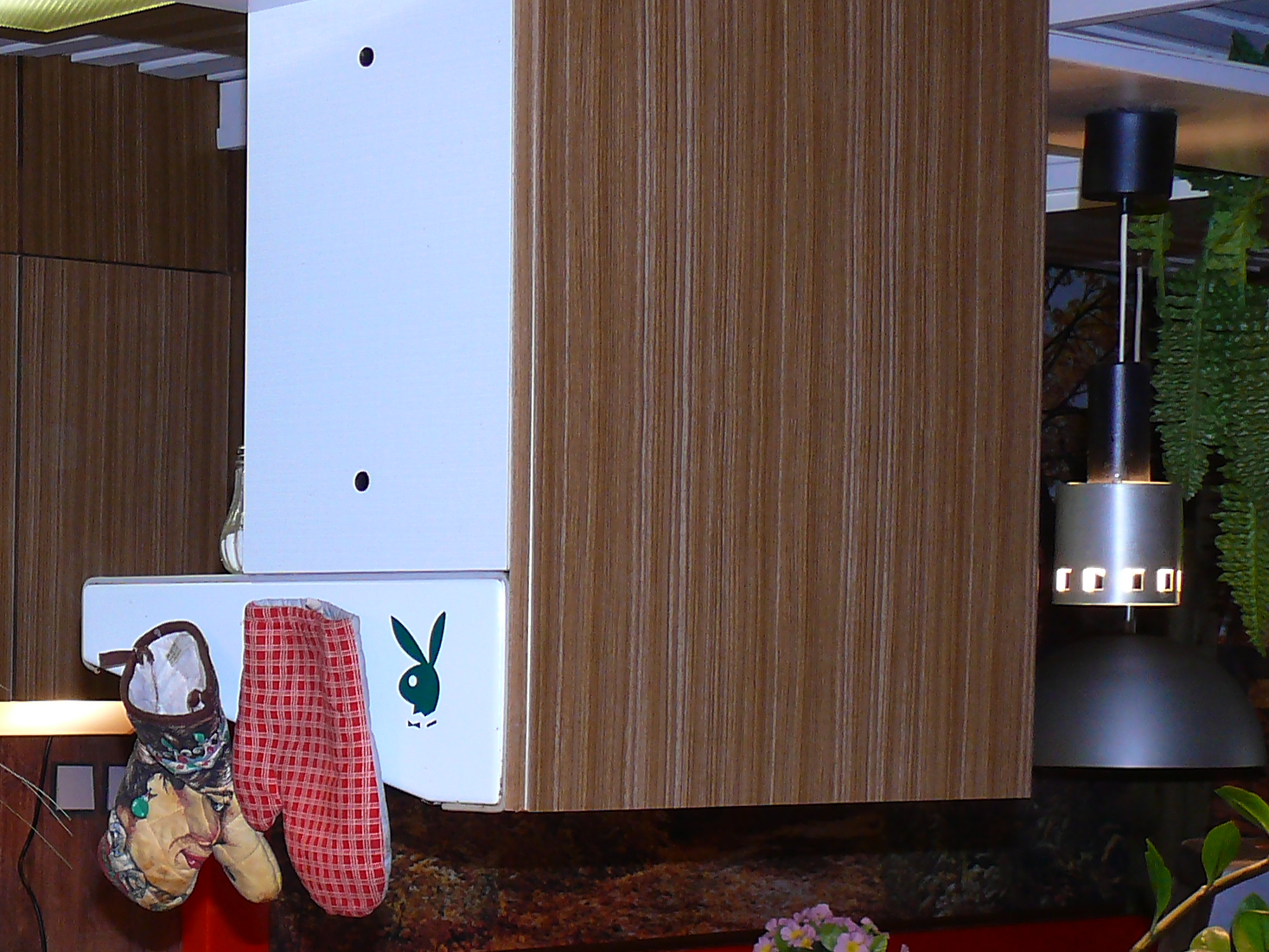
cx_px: -246
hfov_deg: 21.0
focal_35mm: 87
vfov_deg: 16.7
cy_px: 926
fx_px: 3189
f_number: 2.8
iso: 100
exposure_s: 1/30
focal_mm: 7.4
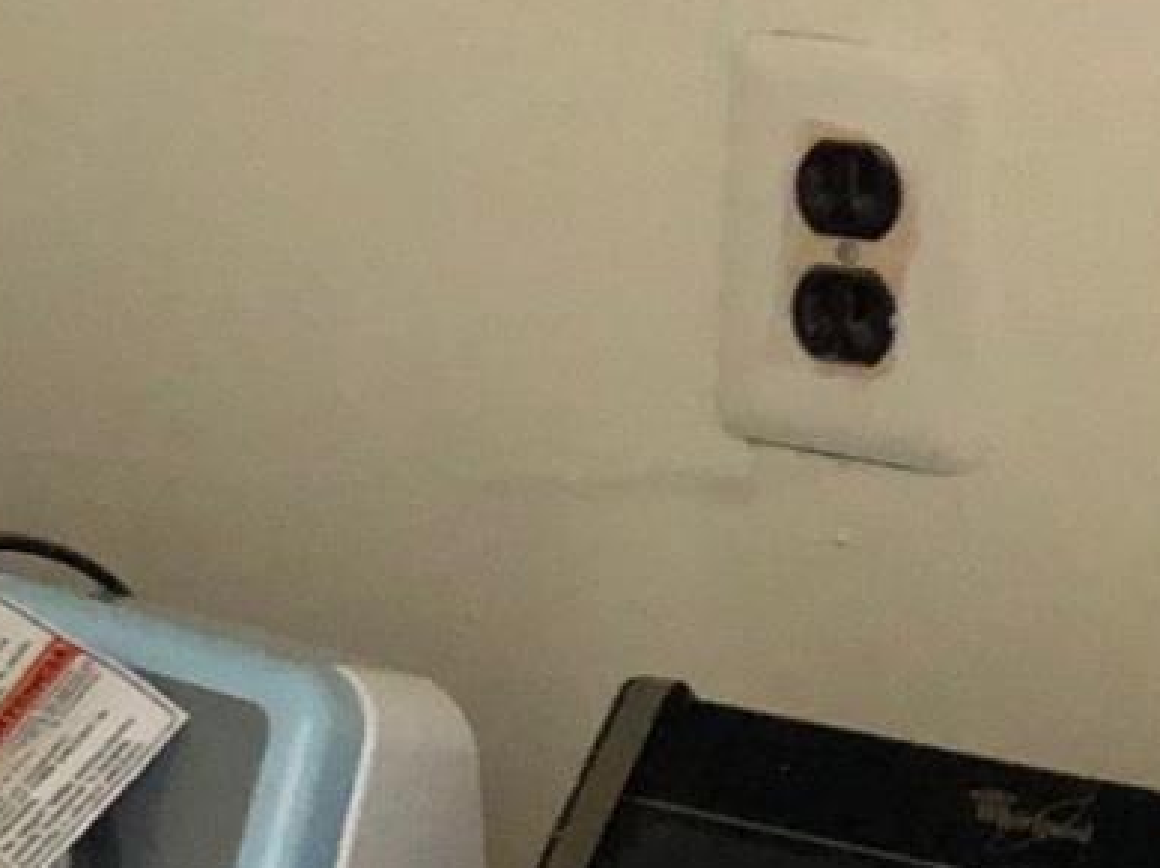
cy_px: -15
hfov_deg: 18.2
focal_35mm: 108
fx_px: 3616
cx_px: 522
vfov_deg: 13.5
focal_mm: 3.99
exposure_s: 1/4
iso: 125
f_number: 1.8
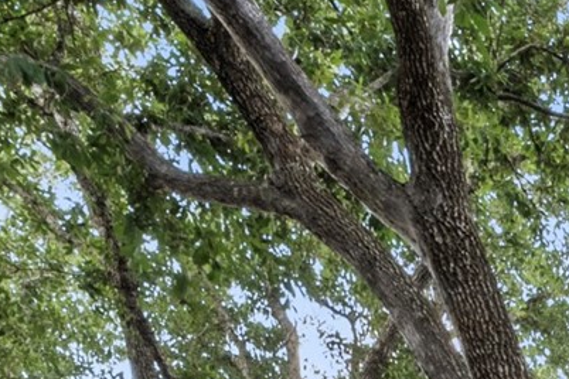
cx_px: 1227
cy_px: 926
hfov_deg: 16.6
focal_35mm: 81
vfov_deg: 12.7
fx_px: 1280
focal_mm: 15
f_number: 9
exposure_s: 1/5
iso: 800
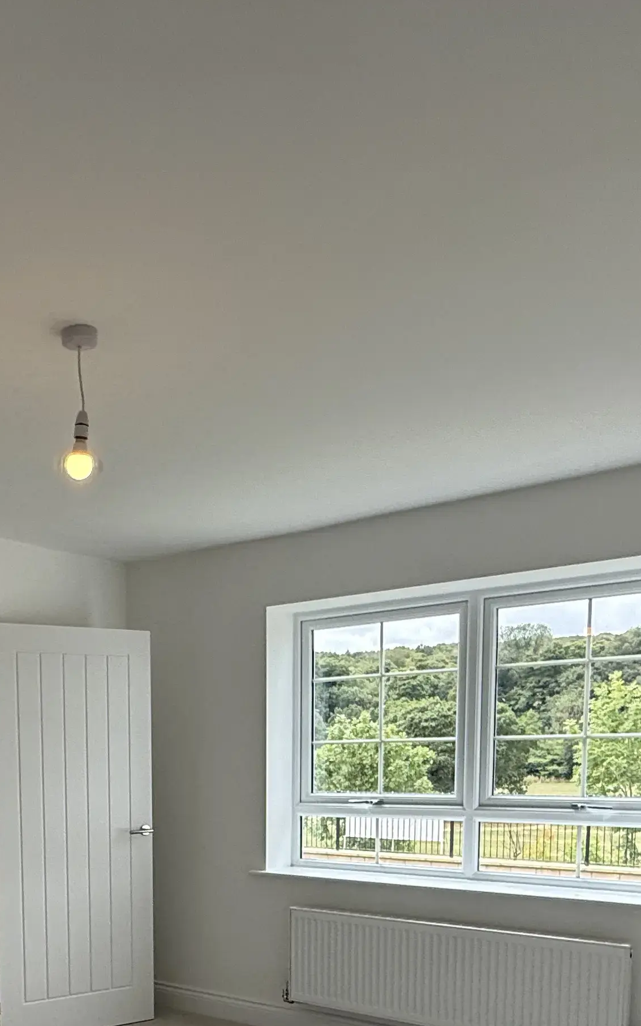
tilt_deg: -5.9
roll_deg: +1.1
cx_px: 87
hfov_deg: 36.4
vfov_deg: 53.5
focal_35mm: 33
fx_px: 922
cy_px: 847
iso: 64
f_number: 2.2
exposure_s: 1/231
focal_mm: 2.22
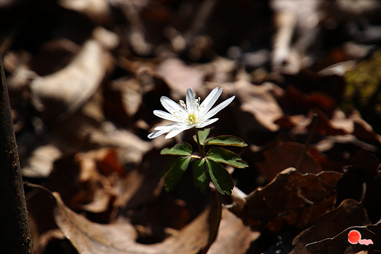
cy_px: 127
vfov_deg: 4.9
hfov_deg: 7.3
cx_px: 190
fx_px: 2984
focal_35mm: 282
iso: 200
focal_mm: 188
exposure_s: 1/1000
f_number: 6.3
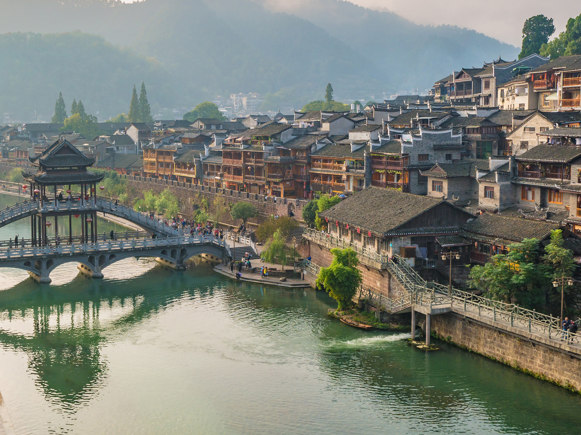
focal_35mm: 45
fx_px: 755
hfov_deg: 41.1
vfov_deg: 32.1
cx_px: 157
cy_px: 184
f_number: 8
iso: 100
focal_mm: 15
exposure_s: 1/160
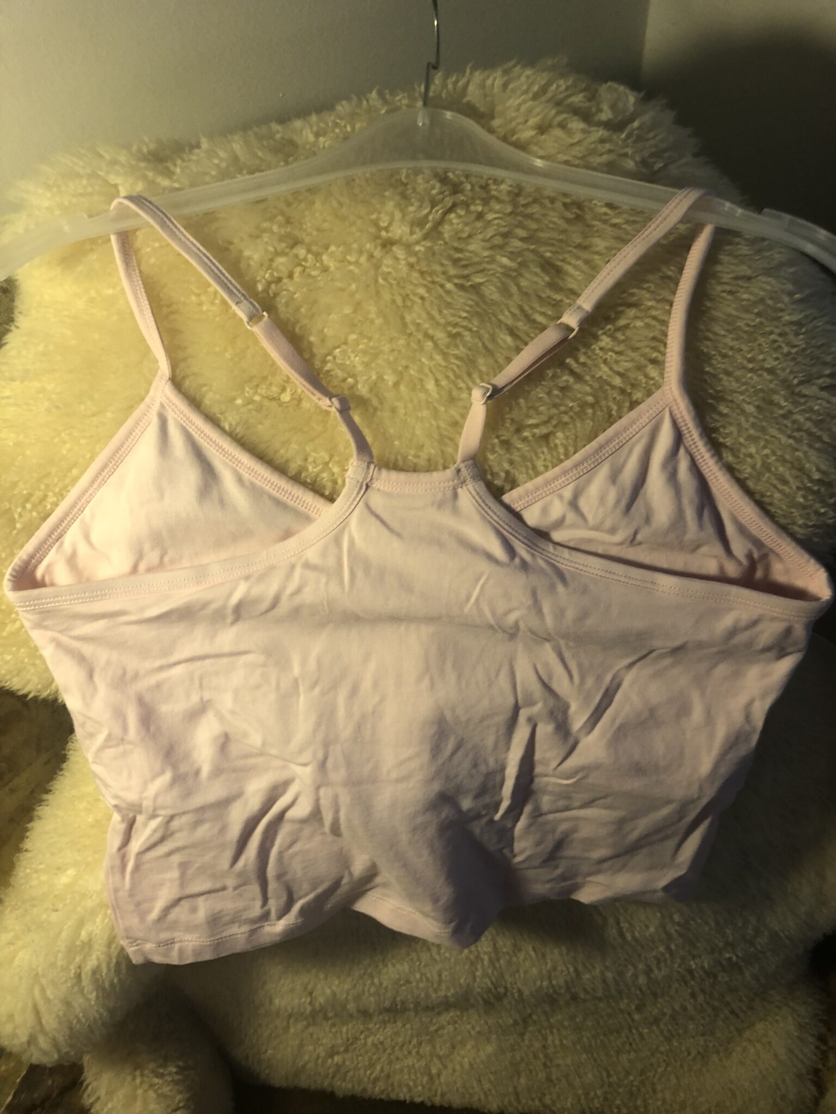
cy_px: 557
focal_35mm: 28
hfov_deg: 49.7
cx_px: 418
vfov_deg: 63.4
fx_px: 902
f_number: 1.8
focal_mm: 3.99
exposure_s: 1/20
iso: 40
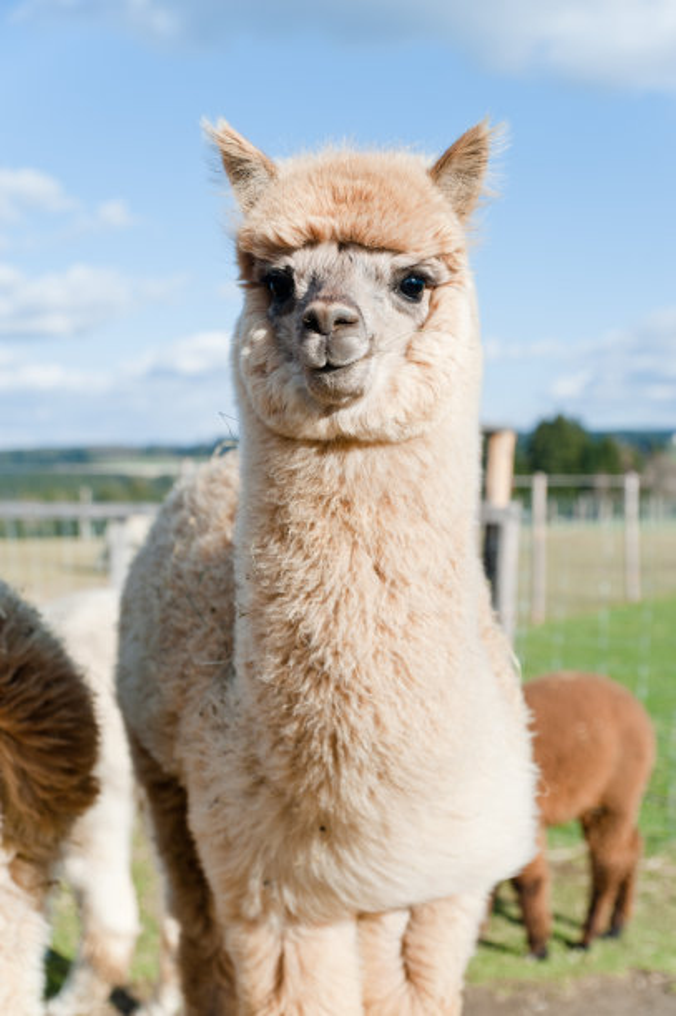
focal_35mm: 52
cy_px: 508
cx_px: 338
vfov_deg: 38.2
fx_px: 1467
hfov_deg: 25.9
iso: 200
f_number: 5
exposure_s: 1/800
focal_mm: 52
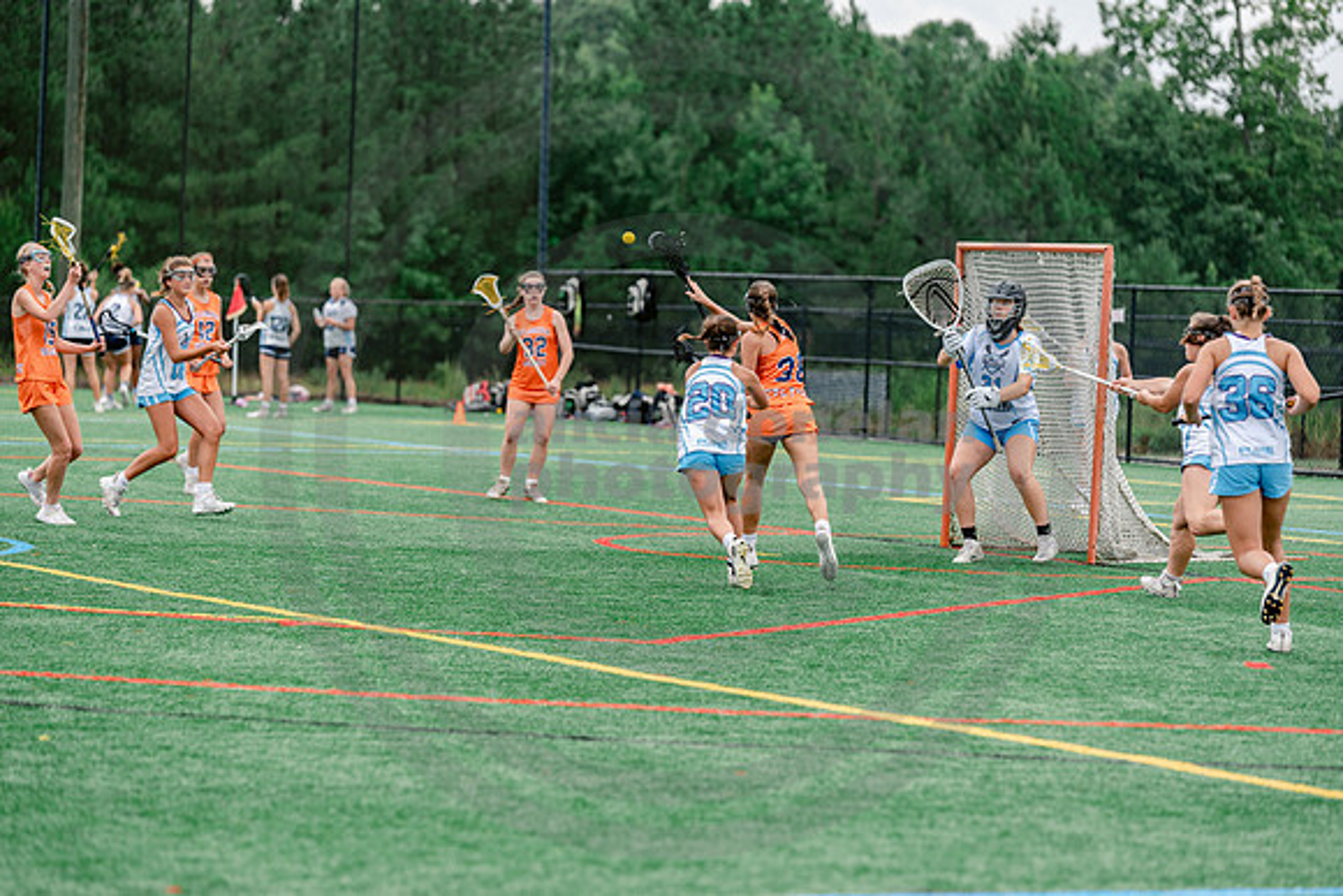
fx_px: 5783
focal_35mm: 155
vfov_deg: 8.9
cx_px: 672
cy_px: 448
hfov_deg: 13.2
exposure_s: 1/800
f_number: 3.5
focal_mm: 155
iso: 250
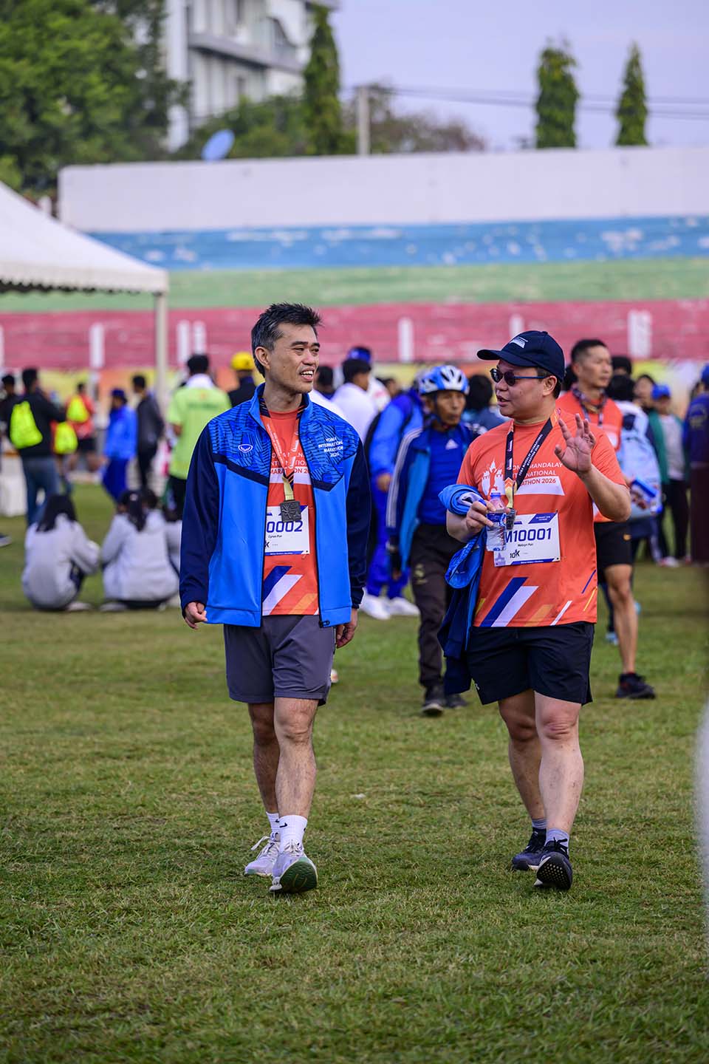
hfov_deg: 11.9
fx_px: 3397
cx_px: 354
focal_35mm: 115
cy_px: 532
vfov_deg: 17.8
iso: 400
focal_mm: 115
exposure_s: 1/2000
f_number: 2.8
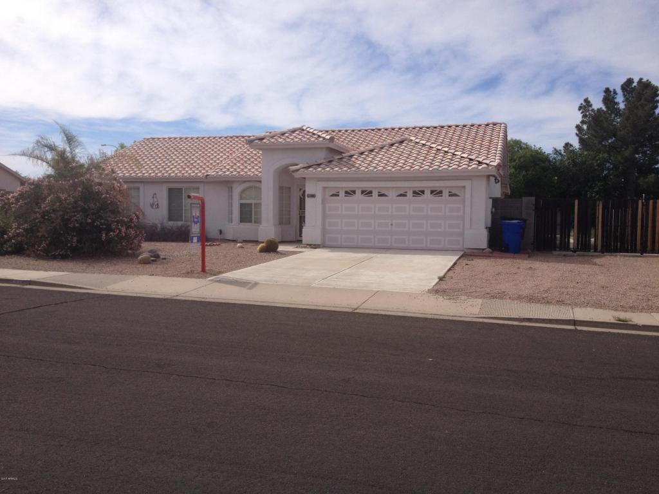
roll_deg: -3.3
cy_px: 247
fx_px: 666
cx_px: 330
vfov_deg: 40.7
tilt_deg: -4.4
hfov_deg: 52.6
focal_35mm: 35
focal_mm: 4.28
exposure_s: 1/2762
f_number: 2.4
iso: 50
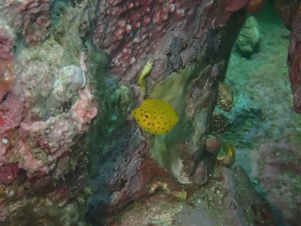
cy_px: 113
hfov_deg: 19.6
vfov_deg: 14.8
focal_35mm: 100
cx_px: 150
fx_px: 870
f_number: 6.3
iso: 1600
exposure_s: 1/60
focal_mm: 18
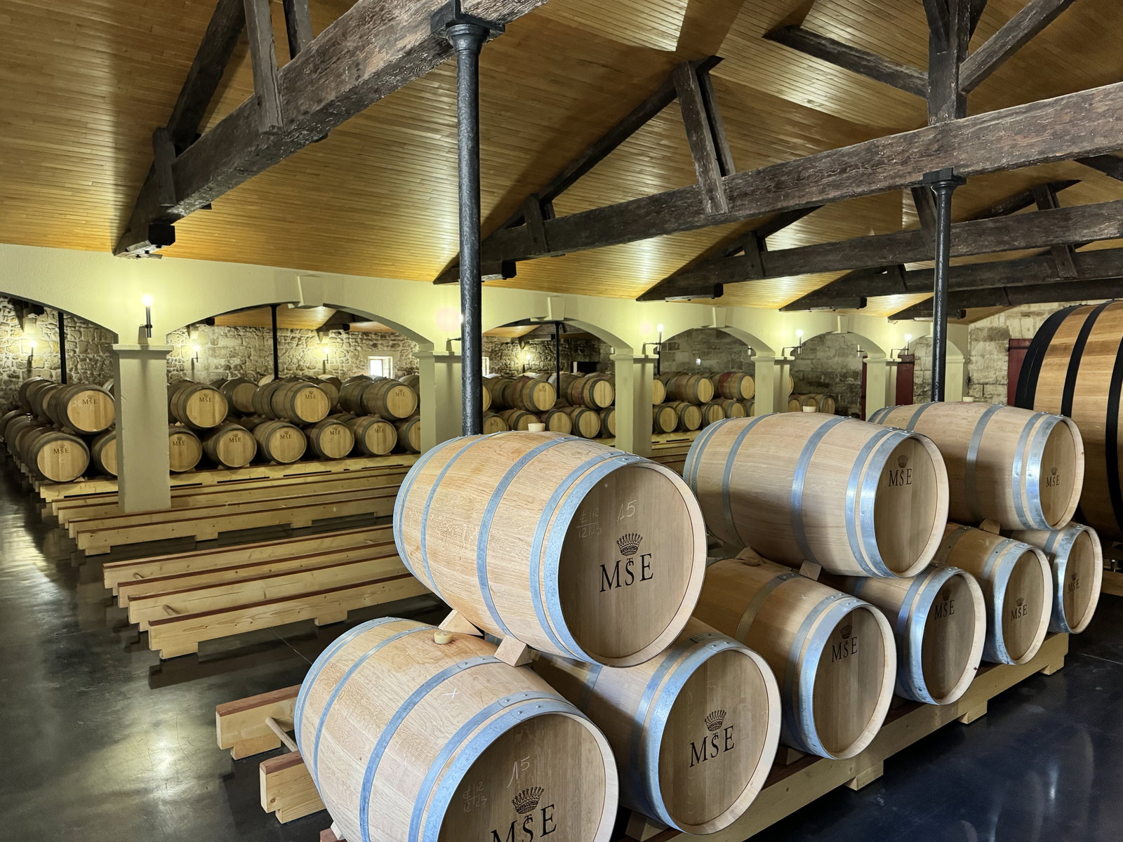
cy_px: 421
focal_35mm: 24
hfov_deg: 71.6
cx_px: 562
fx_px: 779
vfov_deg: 56.8
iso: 500
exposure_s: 1/50
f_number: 1.78
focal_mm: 6.76
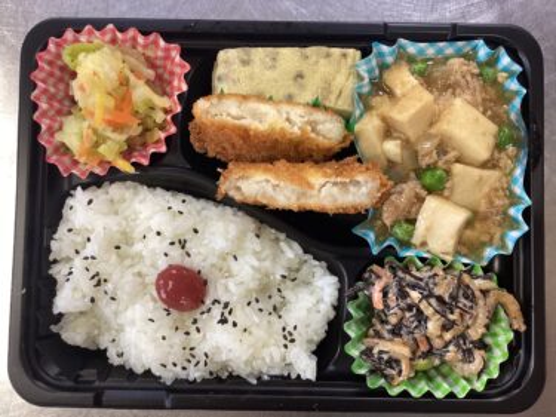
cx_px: 278
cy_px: 208
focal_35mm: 31
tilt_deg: -85.6
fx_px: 498
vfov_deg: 45.4
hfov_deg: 58.4
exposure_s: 1/60
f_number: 2.4
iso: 160
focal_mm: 3.3
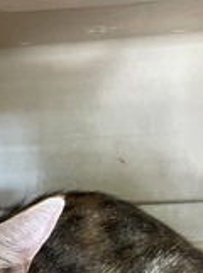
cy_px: 343
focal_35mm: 68
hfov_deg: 21.0
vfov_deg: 25.2
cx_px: 18
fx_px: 534
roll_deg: -0.4
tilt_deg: -19.4
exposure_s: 1/39
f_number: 1.6
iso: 640
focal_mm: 4.2
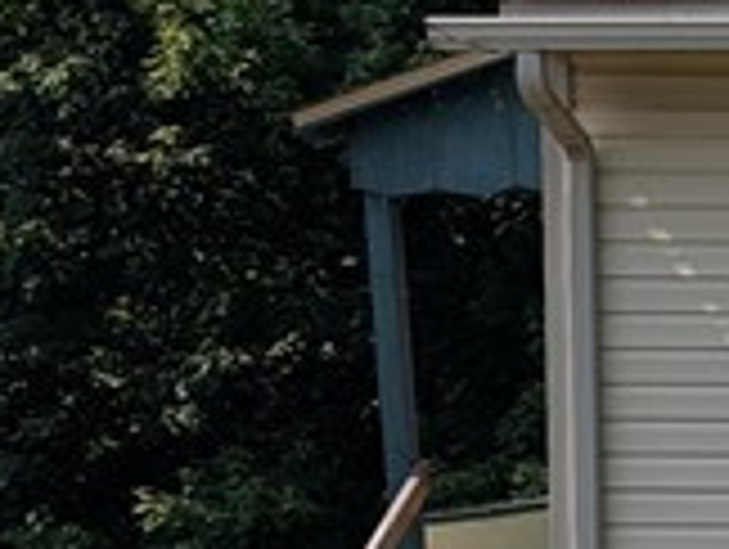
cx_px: 2099
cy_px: 414
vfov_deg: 9.8
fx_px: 3185
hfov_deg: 10.1
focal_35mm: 151
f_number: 1.68
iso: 21
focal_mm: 6.9
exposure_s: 1/873
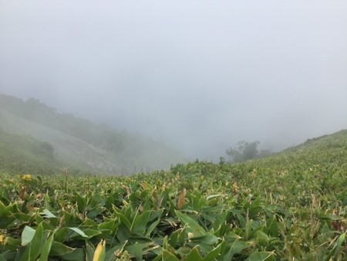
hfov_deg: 58.3
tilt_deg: -29.9
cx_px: 174
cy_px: 130
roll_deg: -2.3
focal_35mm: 31
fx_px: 311
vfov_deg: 45.5
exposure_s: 1/831
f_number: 2.4
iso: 25
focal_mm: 3.3
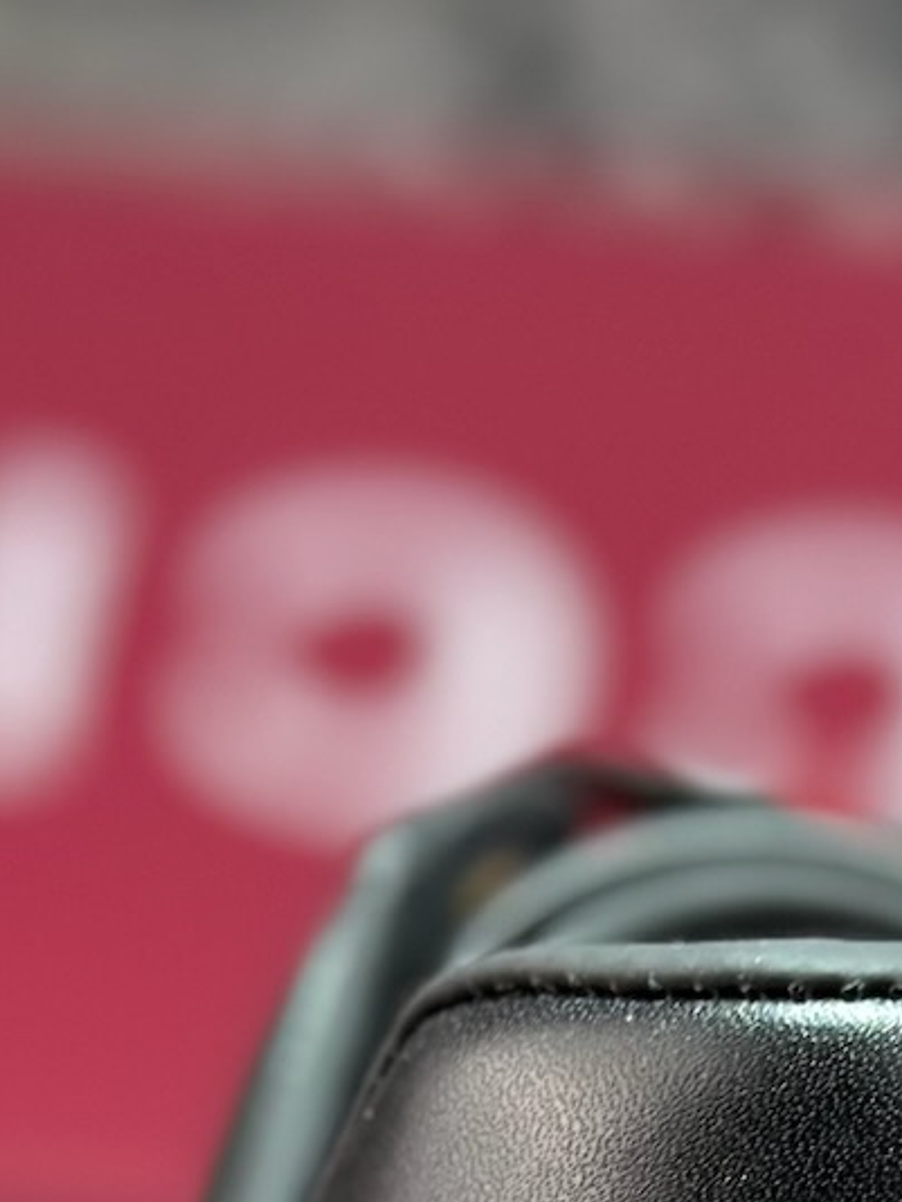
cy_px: 2048
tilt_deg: -58.7
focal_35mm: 184
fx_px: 6388
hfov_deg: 8.0
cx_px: 862
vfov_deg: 10.2
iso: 80
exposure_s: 1/271
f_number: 1.78
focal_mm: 6.86
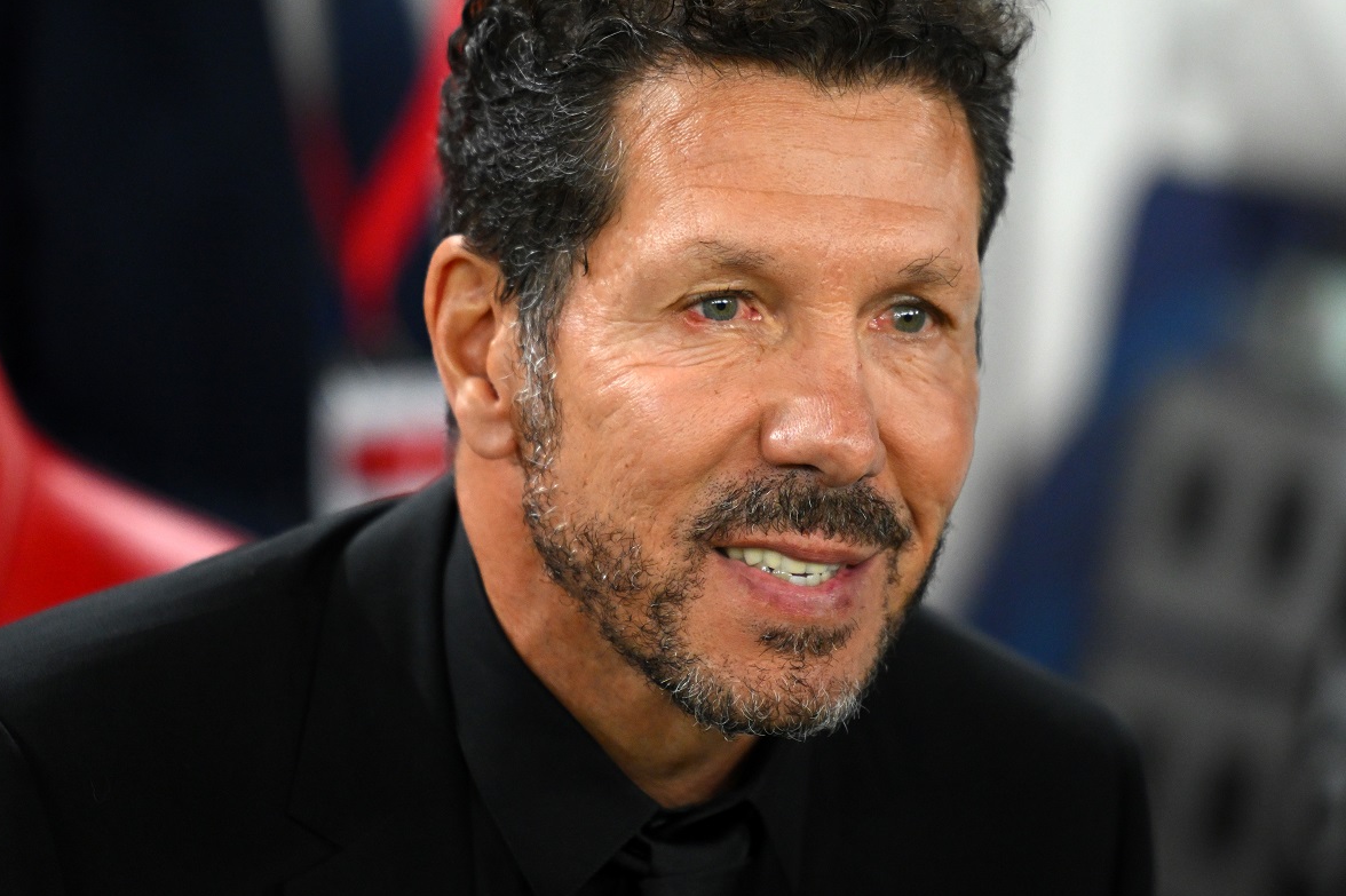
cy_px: 450
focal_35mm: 306
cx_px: 678
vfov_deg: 4.5
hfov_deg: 6.7
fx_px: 11436
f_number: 2.8
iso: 2500
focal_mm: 200
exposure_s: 1/1710
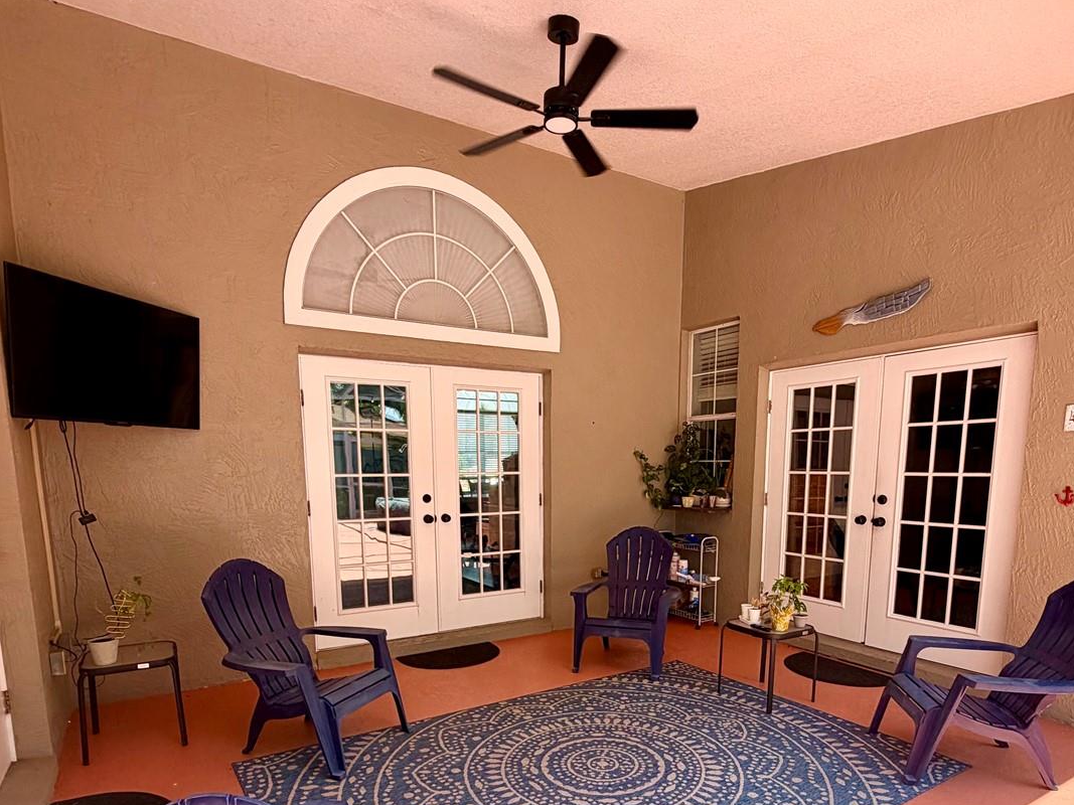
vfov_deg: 61.2
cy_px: 566
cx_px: 563
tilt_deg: -7.4
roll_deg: +1.1
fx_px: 651
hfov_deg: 78.9
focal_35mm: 21
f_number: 2.2
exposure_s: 1/149
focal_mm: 2.22
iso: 50
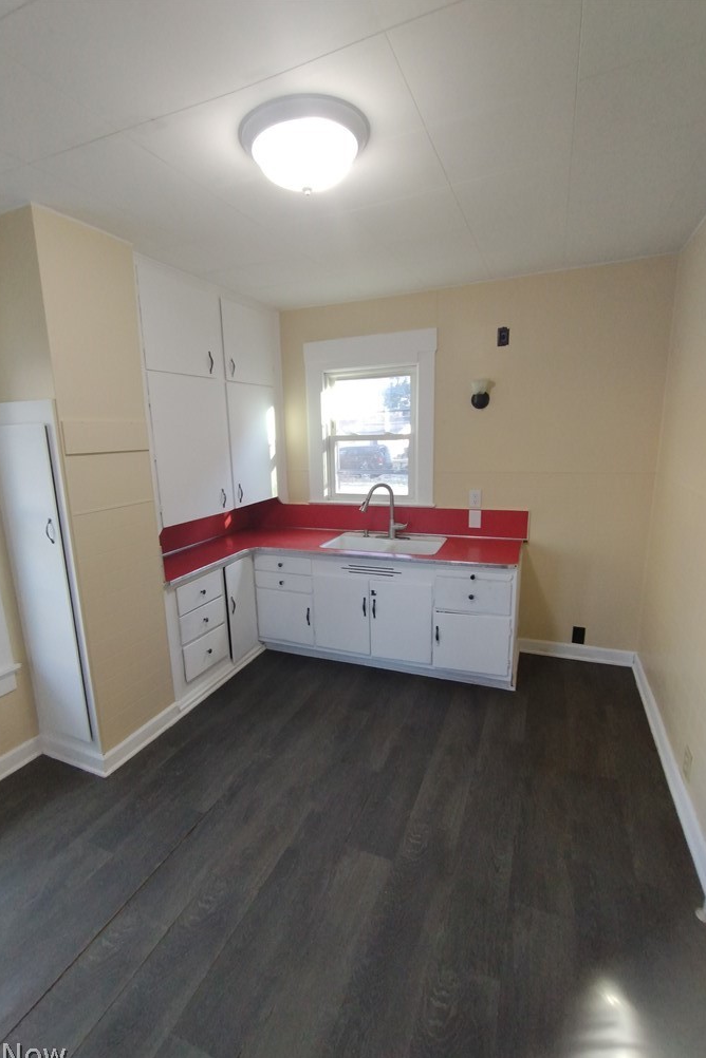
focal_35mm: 17
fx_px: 500
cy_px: 539
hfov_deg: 70.3
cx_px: 327
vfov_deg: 93.3
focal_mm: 1.66
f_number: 2.2
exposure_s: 1/30
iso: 133
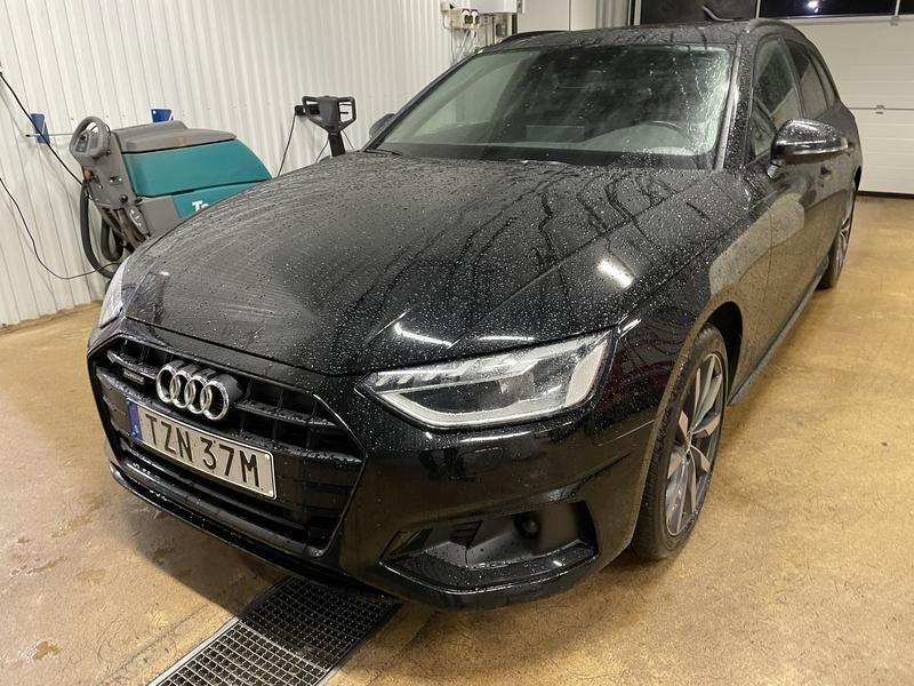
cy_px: 343
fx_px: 687
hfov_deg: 67.3
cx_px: 457
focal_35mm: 26
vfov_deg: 53.1
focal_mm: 4.2
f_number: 1.6
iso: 320
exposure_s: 1/50
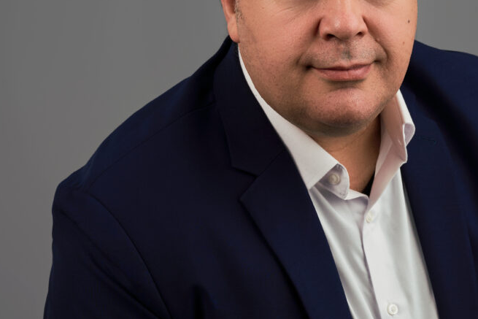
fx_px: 2736
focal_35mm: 206
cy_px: 162
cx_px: 334
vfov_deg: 6.7
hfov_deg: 10.0
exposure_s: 1/200
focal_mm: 90
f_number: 8
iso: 125
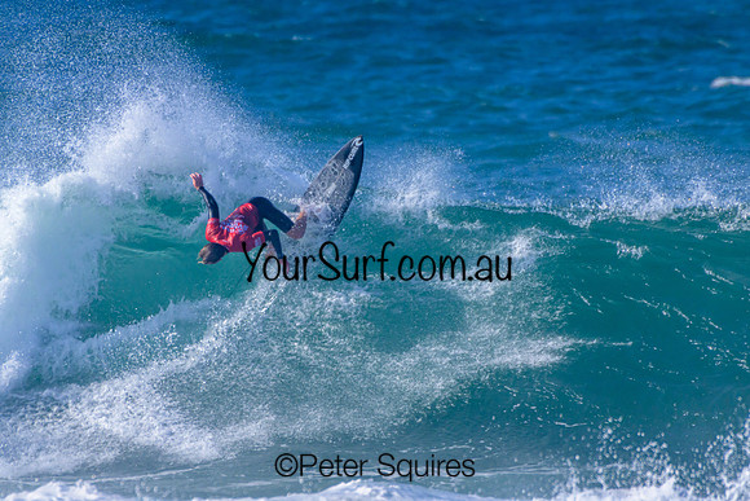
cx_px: 375
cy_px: 250
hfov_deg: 2.1
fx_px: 20837
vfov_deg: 1.4
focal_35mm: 1000
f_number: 11
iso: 1100
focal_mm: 1000
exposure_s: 1/2500
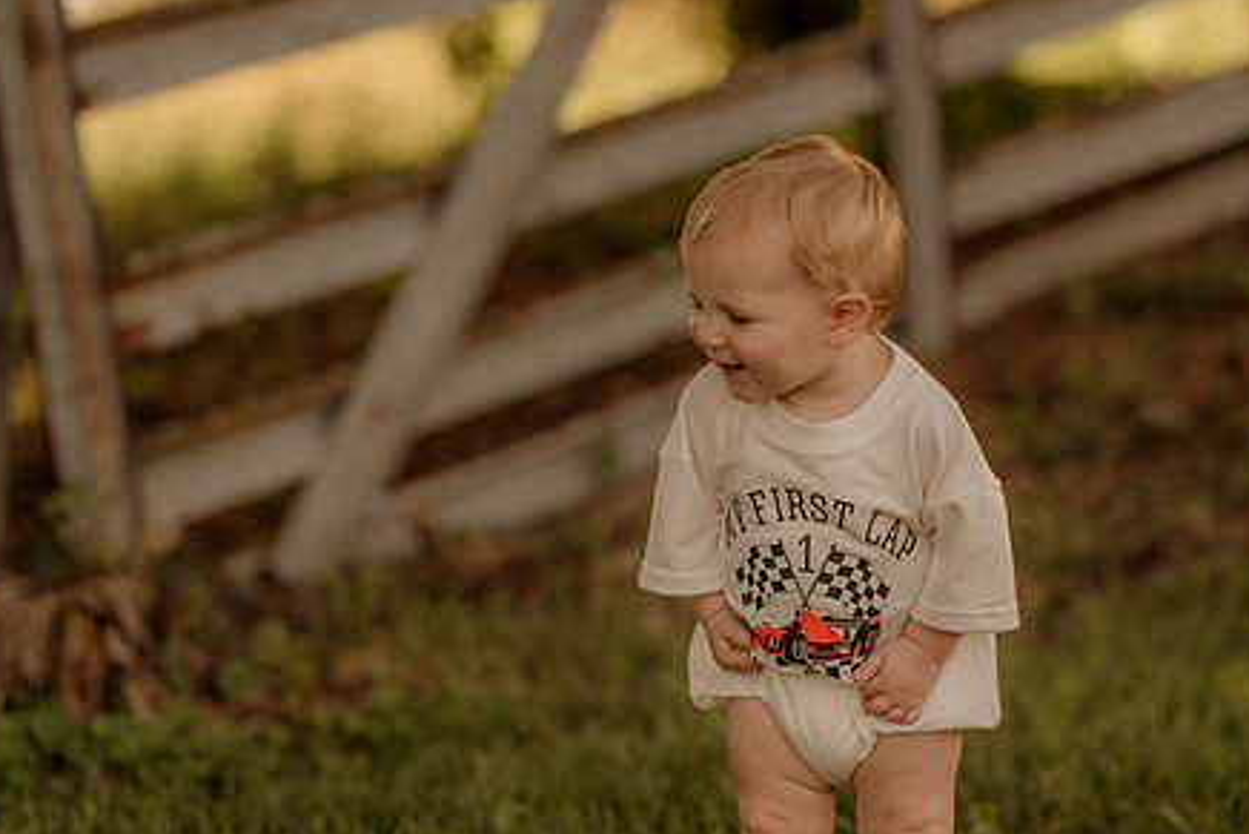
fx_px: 3922
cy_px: 454
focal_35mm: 113
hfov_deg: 18.1
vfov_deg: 12.1
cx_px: 791
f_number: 2
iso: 250
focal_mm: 85
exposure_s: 1/1250
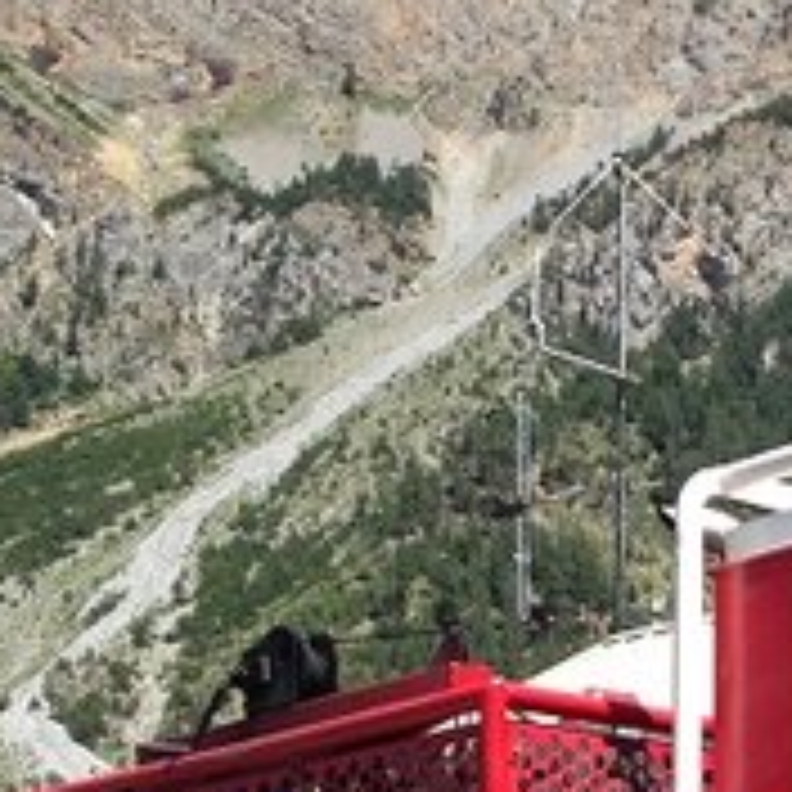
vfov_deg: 14.4
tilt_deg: +6.5
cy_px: 1033
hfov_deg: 14.4
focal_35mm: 116
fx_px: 3003
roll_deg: +0.7
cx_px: 1030
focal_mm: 4.12
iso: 50
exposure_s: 1/889
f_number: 2.4
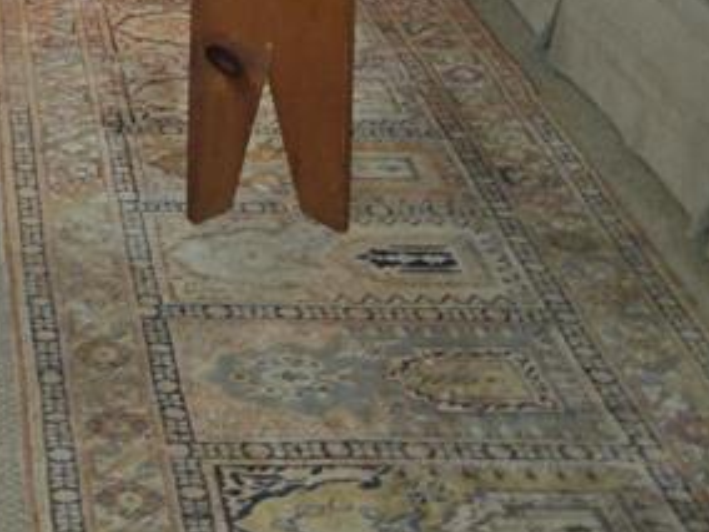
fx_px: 1700
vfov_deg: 15.6
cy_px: -377
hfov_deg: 22.2
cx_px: -77
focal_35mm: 83
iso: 200
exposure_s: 1/12
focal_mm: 5.4
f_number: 1.8
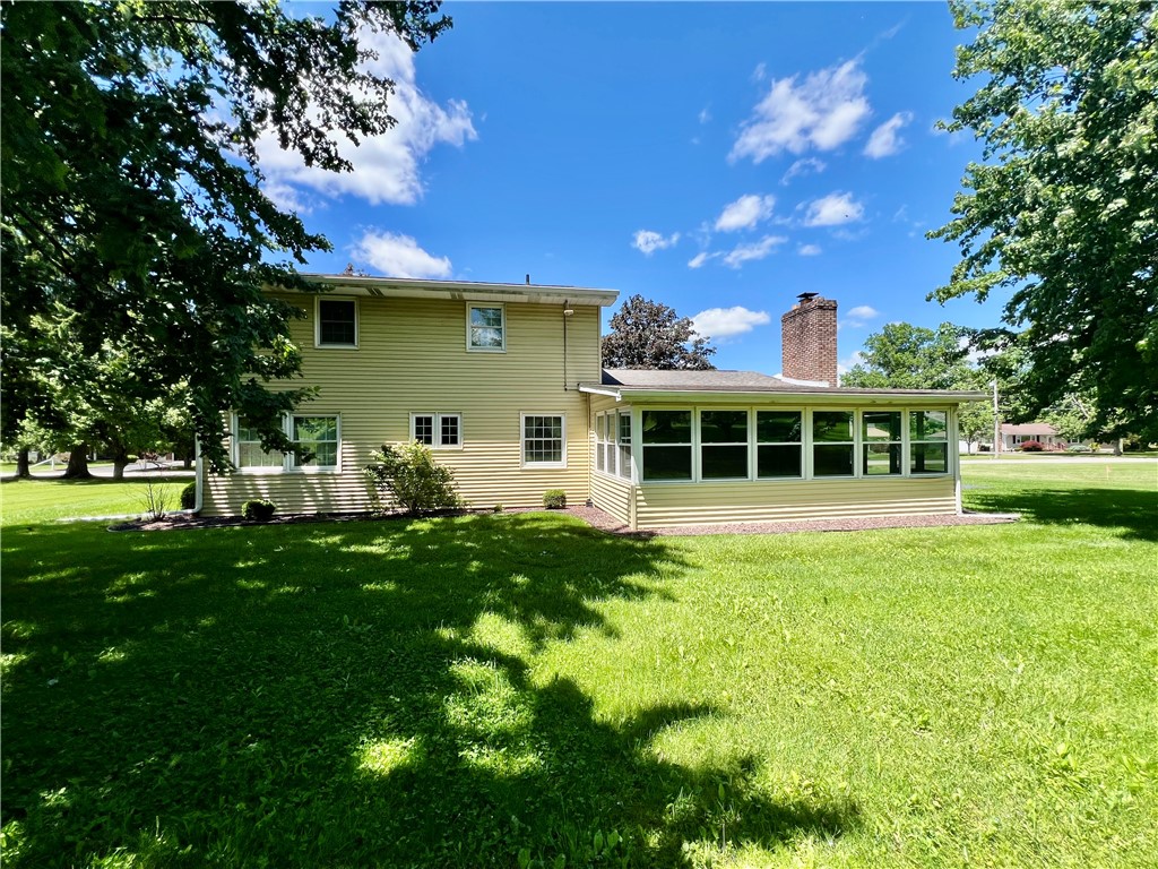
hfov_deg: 106.2
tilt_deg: +1.9
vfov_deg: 89.9
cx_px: 579
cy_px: 434
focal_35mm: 13
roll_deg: -0.8
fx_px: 435
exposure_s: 1/834
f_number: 1.8
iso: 32
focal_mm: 1.57
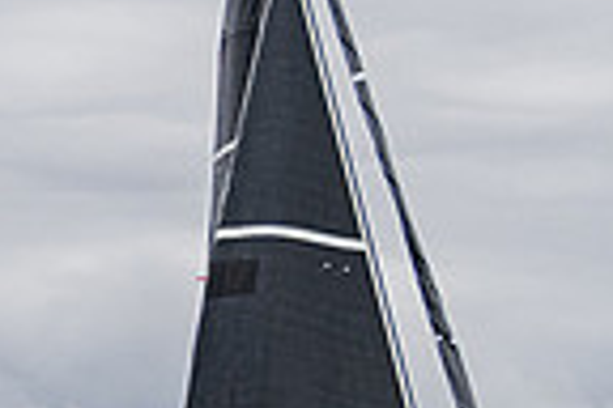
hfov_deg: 6.2
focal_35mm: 330
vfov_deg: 4.1
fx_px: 5619
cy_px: 751
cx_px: -300
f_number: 6
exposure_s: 1/3200
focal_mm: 62
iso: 800
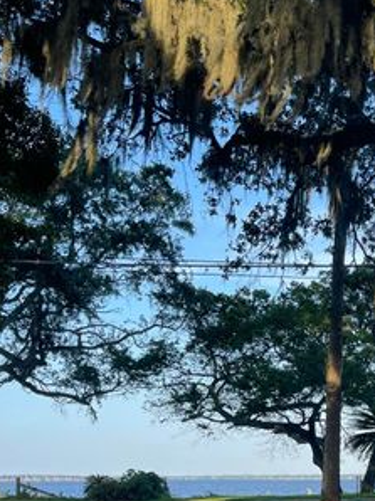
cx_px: 417
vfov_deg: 32.4
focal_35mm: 56
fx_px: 810
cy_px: 467
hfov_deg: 24.3
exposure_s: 1/945
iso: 32
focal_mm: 5.1
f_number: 1.6
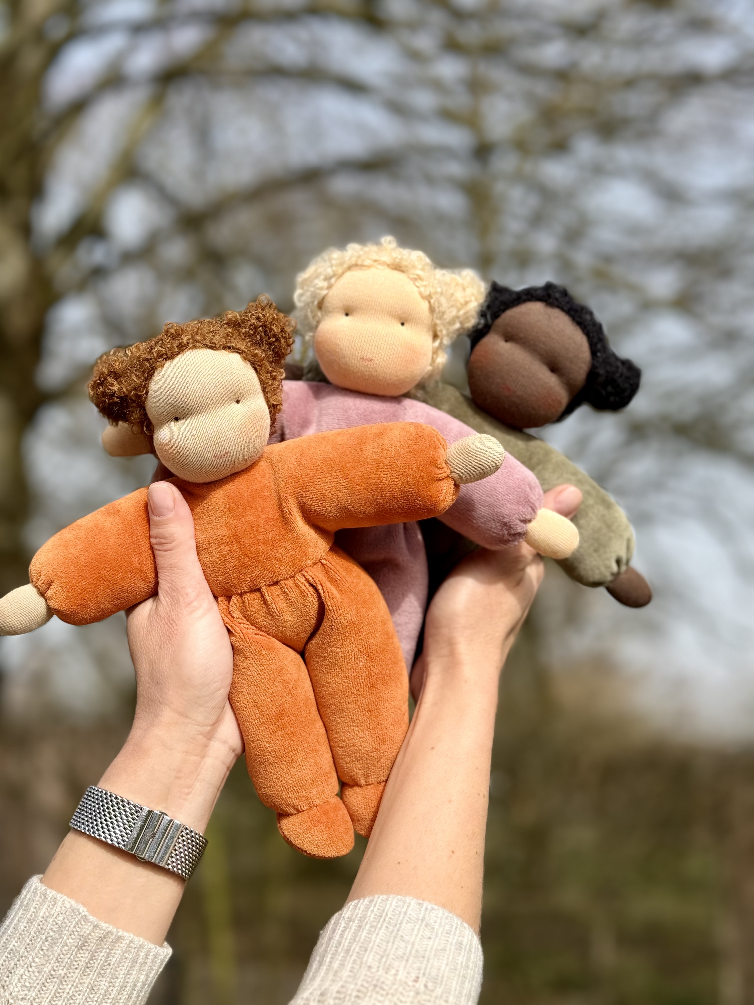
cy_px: 502
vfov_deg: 39.7
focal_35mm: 48
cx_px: 377
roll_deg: -1.8
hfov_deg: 30.3
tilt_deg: +11.5
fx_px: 1394
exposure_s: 1/3704
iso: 80
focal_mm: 6.76
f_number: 1.78
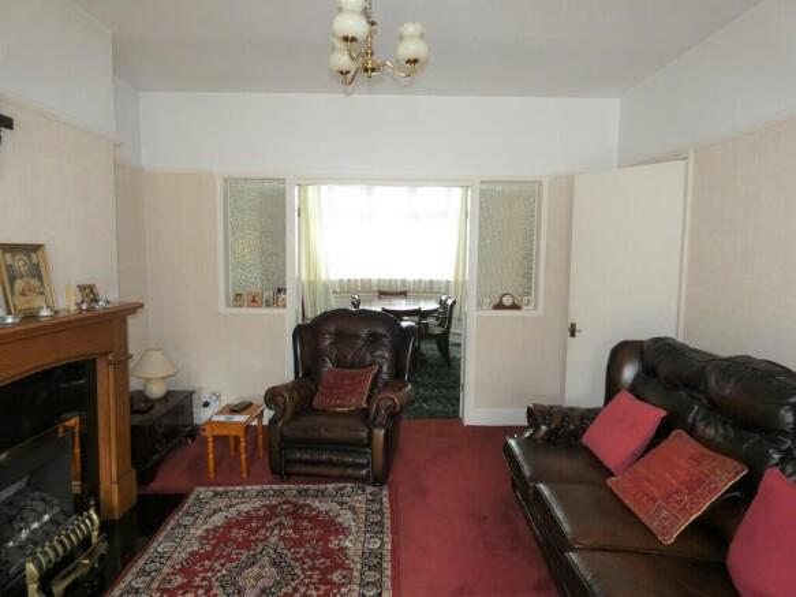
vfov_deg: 66.0
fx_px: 460
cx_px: 398
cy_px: 298
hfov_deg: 81.8
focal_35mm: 20
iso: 250
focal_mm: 3.6
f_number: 2.8
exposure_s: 1/60
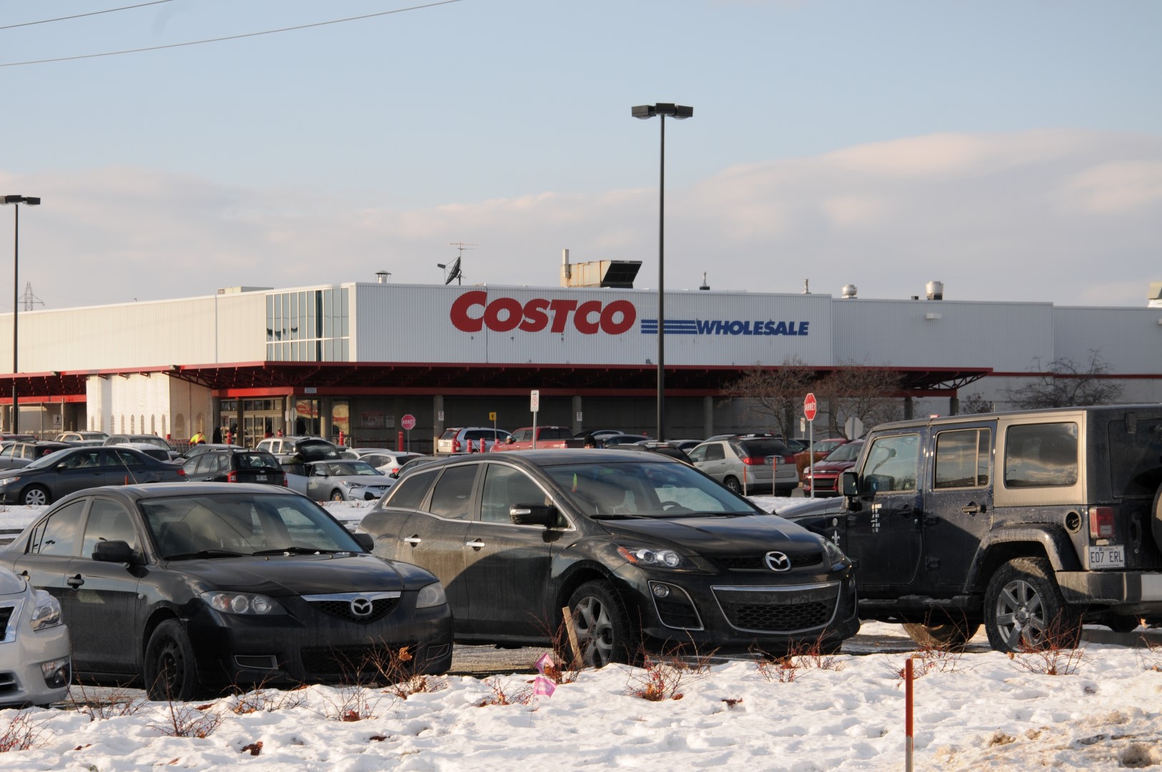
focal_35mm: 99
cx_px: 581
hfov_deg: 20.6
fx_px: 3192
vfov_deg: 13.8
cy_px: 386
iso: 200
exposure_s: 1/250
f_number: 8
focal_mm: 66
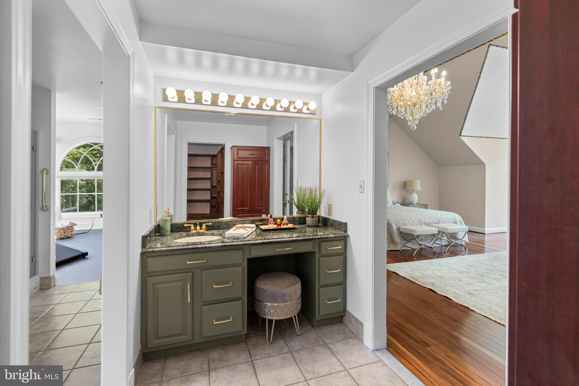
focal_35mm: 15
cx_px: 290
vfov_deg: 77.3
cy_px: 193
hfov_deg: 100.4
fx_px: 241
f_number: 8
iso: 200
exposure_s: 1/6
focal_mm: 10
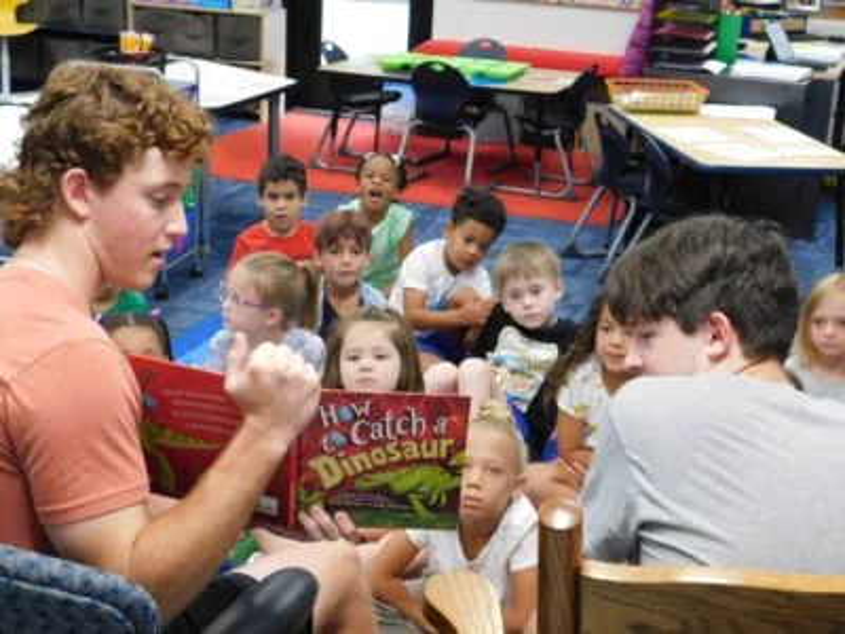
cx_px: 422
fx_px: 1440
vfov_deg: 24.8
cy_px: 317
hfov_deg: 32.7
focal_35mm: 59
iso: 400
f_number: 4
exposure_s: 1/15
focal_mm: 10.4
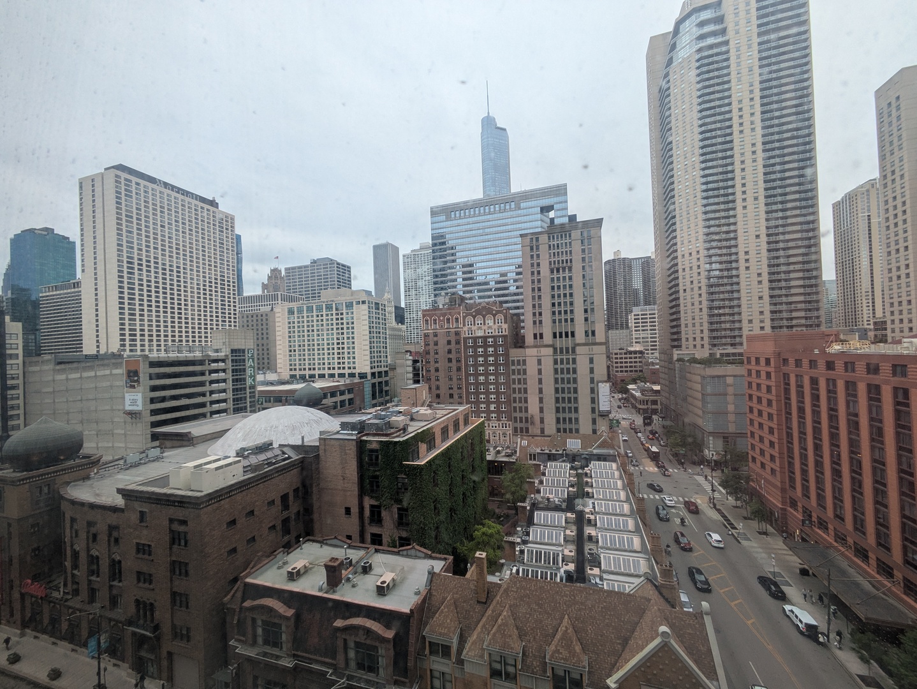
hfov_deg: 102.0
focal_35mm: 14
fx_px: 371
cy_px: 344
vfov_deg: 85.7
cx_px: 458
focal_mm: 1.83
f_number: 2.2
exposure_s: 1/504
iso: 50
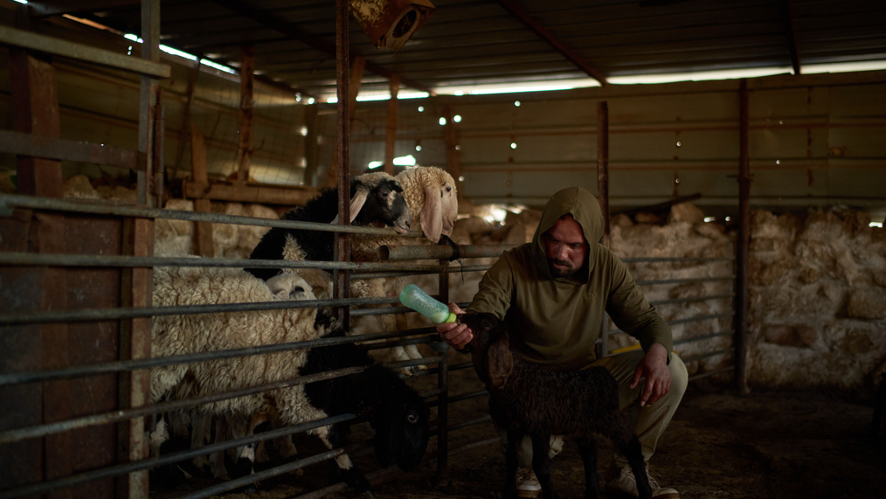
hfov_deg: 54.0
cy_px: 266
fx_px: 869
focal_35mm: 37
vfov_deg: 32.0
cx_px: 442
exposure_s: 1/250
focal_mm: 35
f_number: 1.4
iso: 800
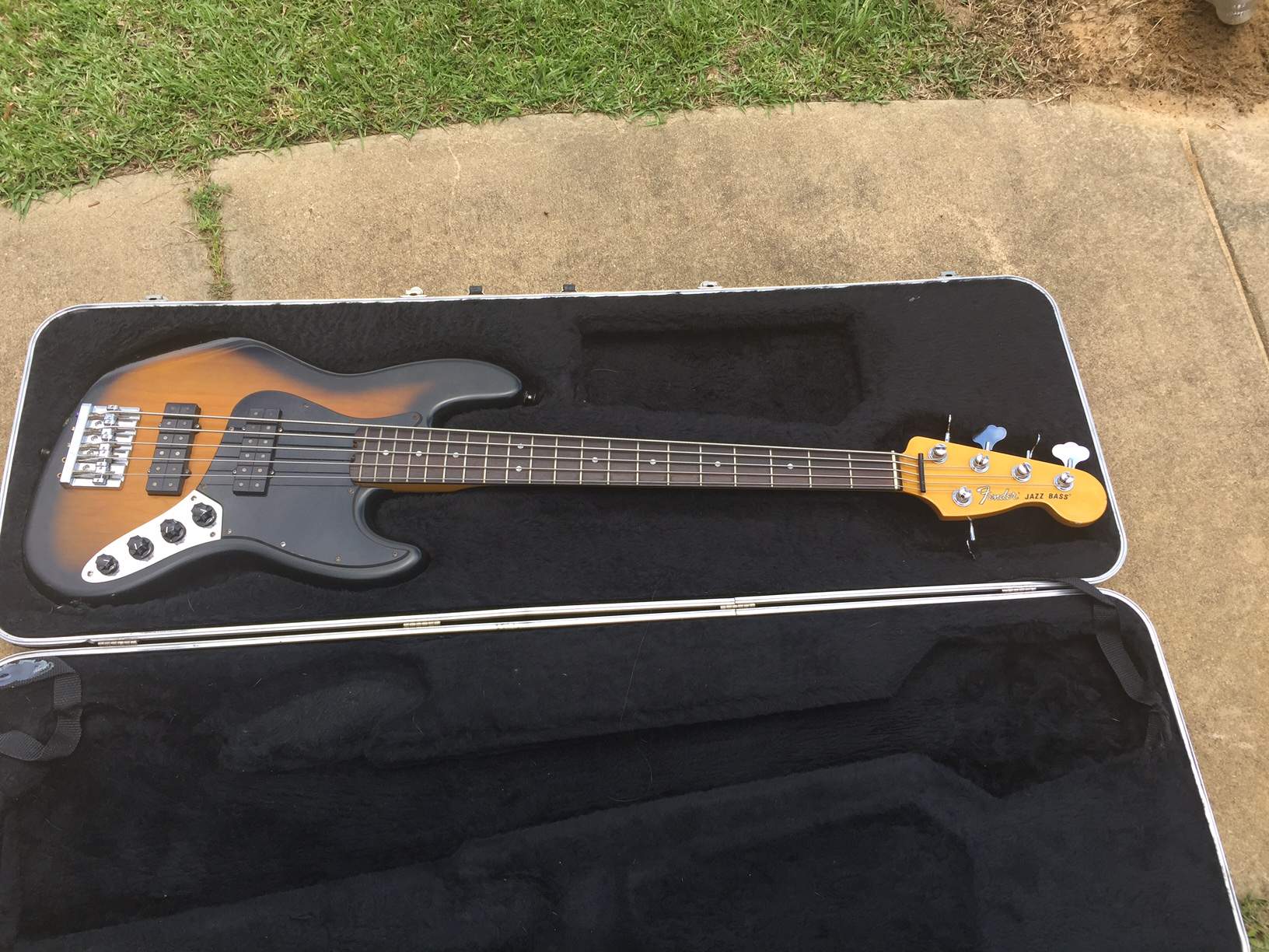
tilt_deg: -64.2
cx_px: 634
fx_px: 1063
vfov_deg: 48.2
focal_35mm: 29
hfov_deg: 61.7
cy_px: 476
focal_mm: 4.15
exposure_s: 1/648
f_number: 2.2
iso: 32
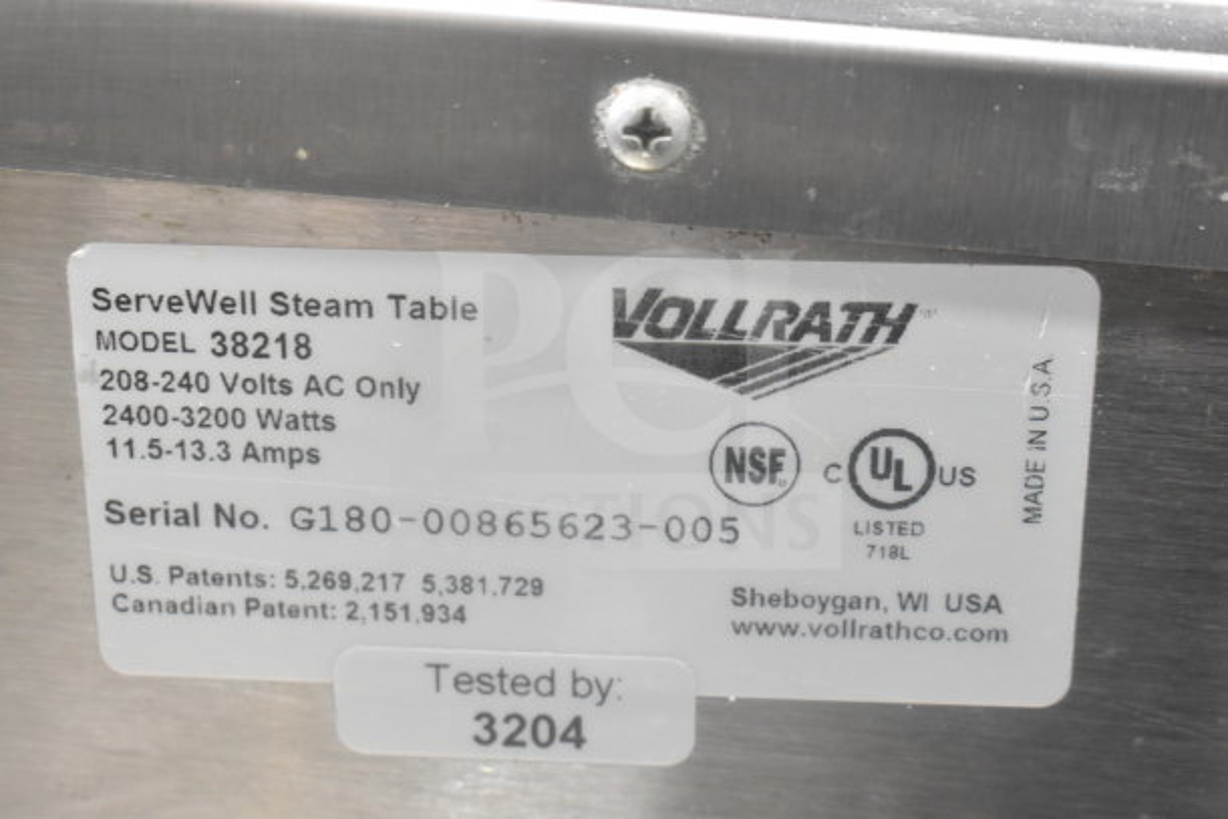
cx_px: 614
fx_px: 2354
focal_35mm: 69
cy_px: 410
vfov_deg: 19.7
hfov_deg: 29.2
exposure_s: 1/80
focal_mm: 46
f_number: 5.3
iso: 2500
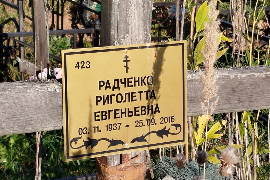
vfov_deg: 35.1
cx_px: 133
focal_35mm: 38
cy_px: 94
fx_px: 285
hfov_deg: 50.7
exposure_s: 1/591
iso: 50
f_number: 1.7
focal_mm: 5.31
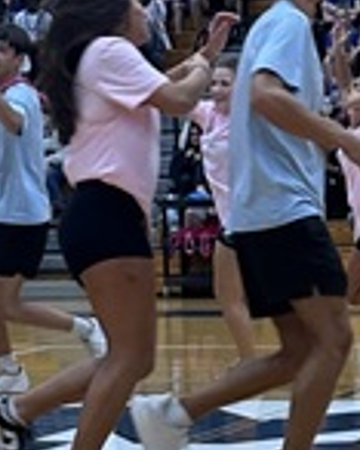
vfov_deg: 11.6
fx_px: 2182
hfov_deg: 9.4
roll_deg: +1.4
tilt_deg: -7.4
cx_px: 268
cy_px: 493
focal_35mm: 164
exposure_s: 1/120
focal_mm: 6.86
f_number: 1.78
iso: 125
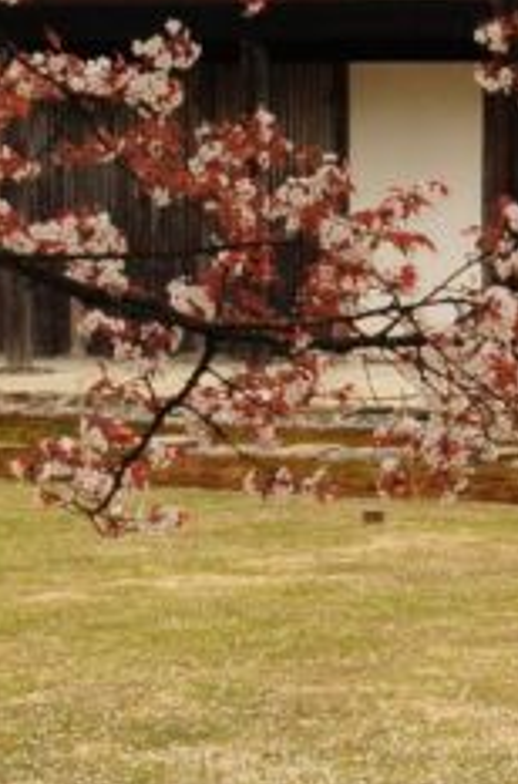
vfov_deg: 7.1
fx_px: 6269
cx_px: 1122
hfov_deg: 4.6
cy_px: 199
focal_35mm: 289
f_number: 10
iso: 500
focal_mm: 35
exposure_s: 1/400
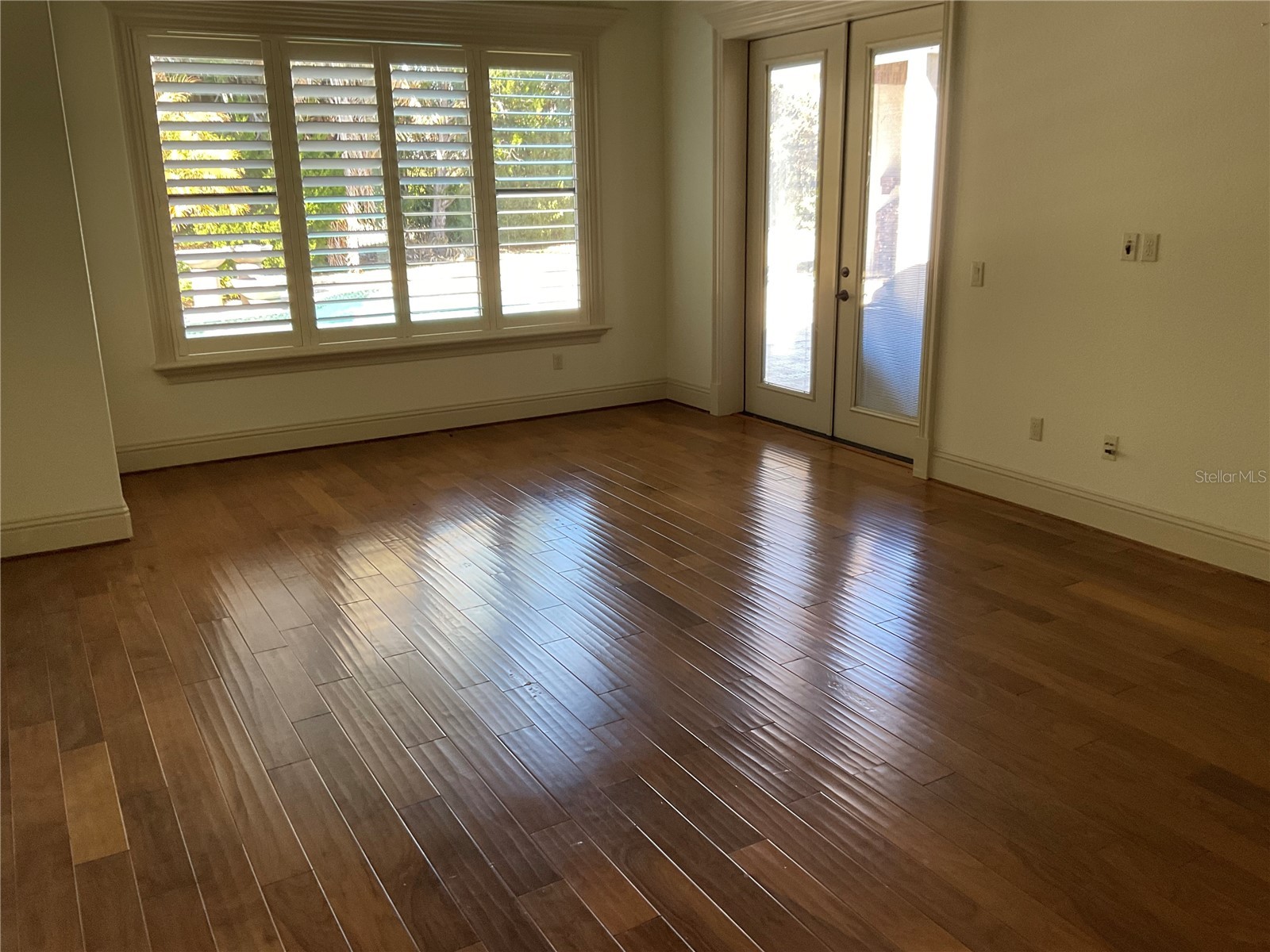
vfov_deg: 48.2
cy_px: 476
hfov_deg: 61.7
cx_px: 635
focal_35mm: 29
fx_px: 1064
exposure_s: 1/90
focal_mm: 3
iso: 64
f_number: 1.8
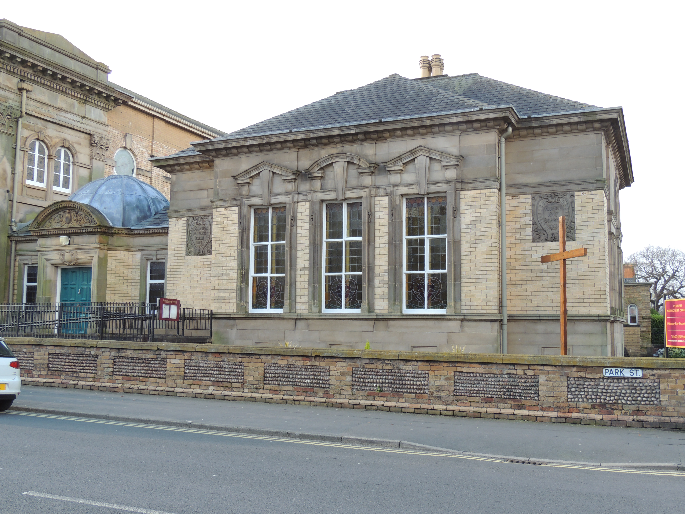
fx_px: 693
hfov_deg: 52.6
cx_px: 342
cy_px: 257
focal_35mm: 35
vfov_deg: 40.7
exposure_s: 1/80
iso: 100
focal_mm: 6.2
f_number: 3.3
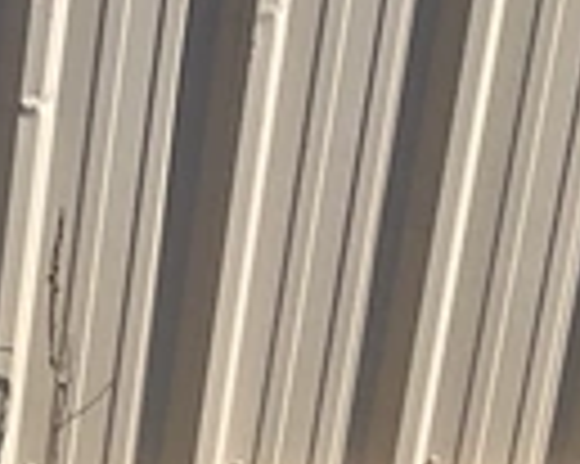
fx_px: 2830
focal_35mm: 165
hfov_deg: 10.1
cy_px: 989
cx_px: -841
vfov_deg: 8.7
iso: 25
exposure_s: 1/1577
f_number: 1.8
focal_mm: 3
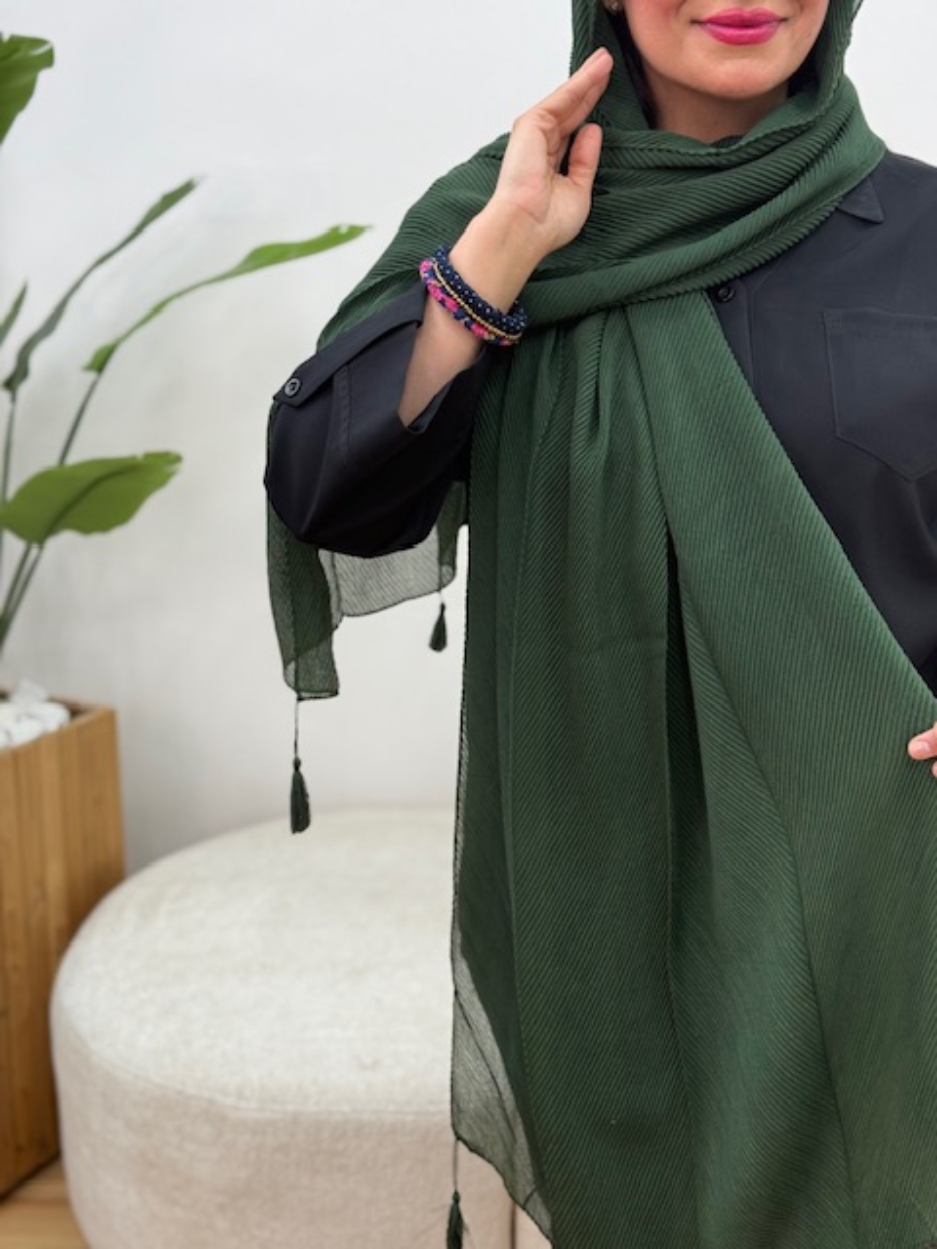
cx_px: 468
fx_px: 1732
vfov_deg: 39.7
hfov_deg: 30.3
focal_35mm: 48
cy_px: 624
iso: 64
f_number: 1.78
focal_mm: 6.76
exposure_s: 1/320
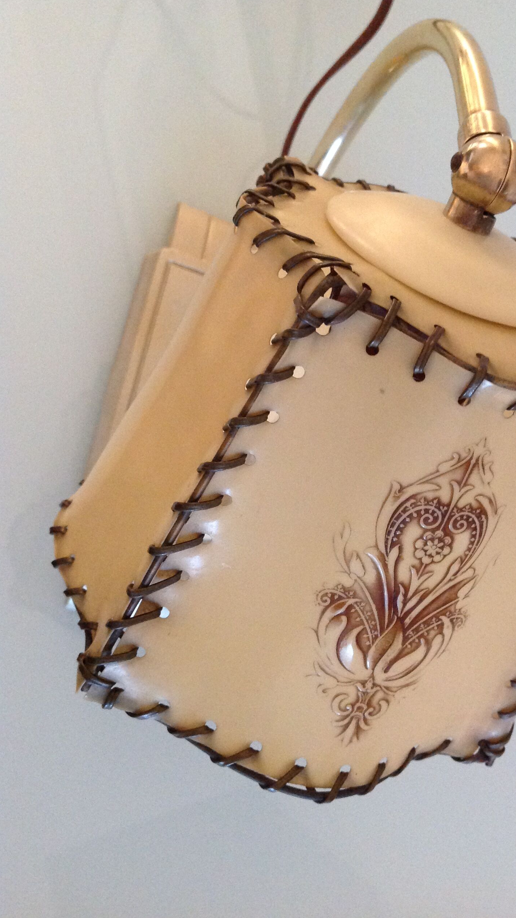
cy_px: 450
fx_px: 949
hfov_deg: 30.2
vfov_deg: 51.6
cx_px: 350
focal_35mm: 39
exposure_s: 1/17
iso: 400
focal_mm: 4.28
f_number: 2.4
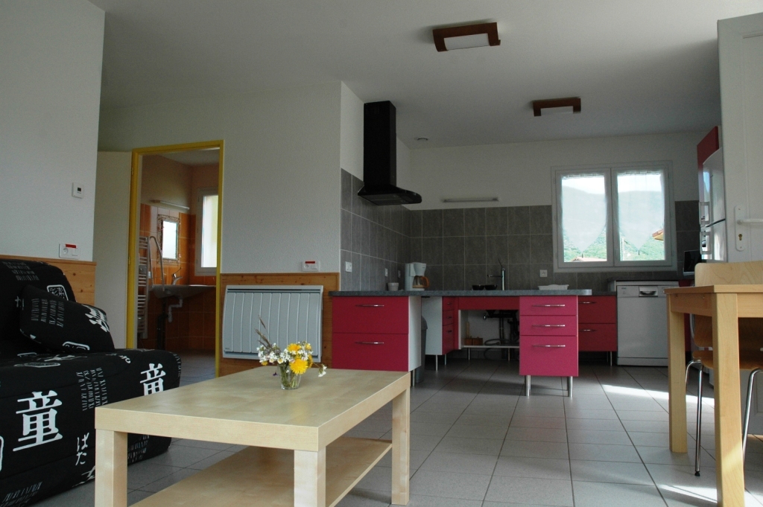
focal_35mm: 27
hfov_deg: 67.4
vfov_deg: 47.9
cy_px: 254
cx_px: 382
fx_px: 572
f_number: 6.3
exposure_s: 1/160
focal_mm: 18
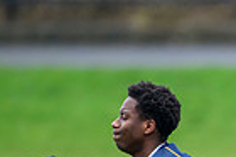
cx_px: 457
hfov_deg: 1.2
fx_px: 10889
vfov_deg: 0.8
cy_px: 273
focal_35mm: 1663
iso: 3200
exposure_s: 1/2500
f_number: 3.5
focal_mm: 400
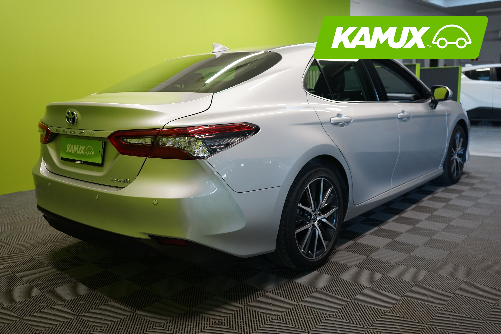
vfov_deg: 42.3
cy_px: 167
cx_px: 250
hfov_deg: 60.3
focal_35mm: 31
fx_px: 431
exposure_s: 1/30
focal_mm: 31
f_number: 4.5
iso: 800
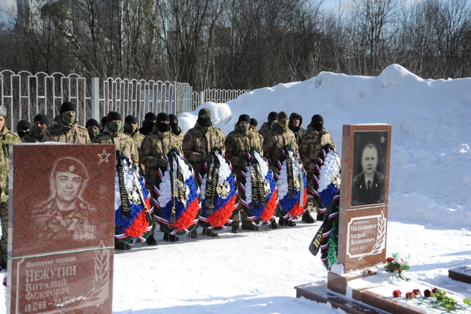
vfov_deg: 28.0
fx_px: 628
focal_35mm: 48
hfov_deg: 41.1
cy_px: 157
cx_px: 236
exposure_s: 1/8000
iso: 2500
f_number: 5.6
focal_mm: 48
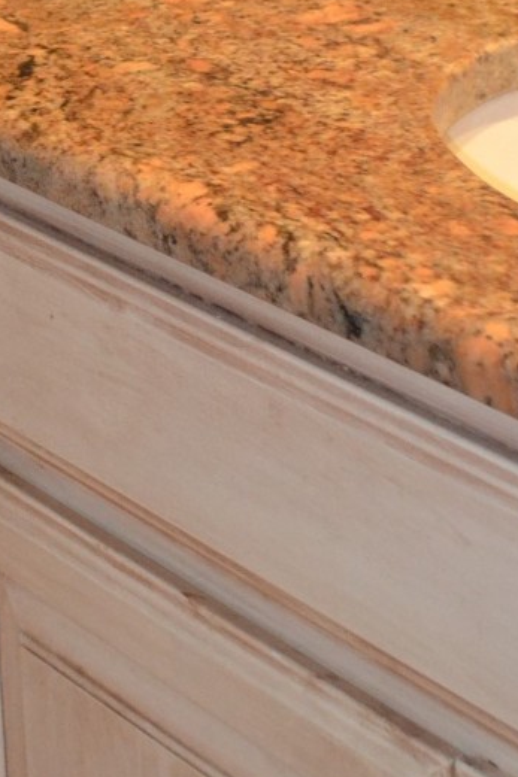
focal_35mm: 115
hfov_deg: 11.5
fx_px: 2484
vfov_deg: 17.5
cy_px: 55
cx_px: -206
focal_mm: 26
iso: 2500
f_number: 4.2
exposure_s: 1/60
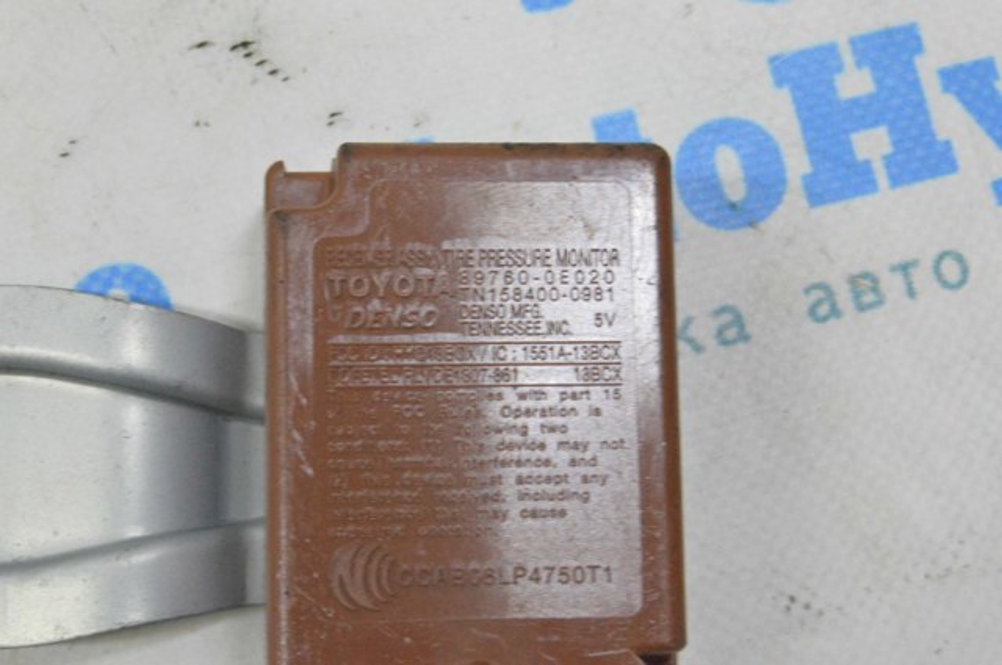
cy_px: 332
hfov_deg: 24.6
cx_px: 501
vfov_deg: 16.5
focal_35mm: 82
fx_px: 2293
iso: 6400
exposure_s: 1/15
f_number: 20
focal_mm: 55
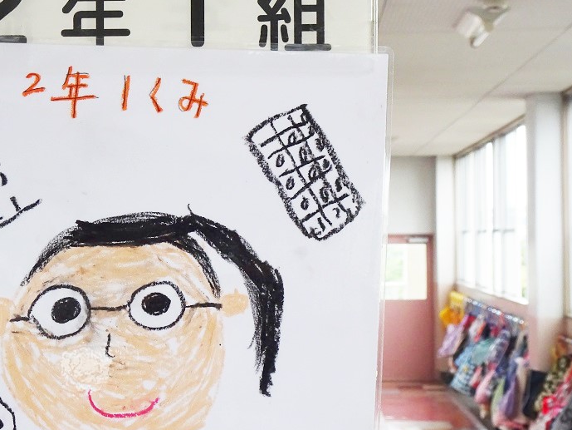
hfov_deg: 21.4
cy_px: 198
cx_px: 168
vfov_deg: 16.2
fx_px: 1504
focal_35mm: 91
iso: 200
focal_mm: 10.95
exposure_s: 1/80
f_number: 4.5
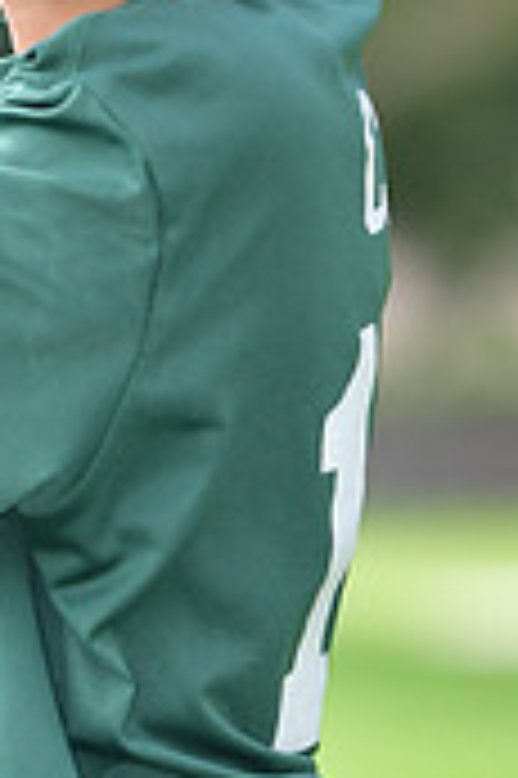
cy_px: -441
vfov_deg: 3.1
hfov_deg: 2.1
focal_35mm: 655
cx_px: -47
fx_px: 14164
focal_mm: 130
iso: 500
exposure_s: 1/1600
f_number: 4
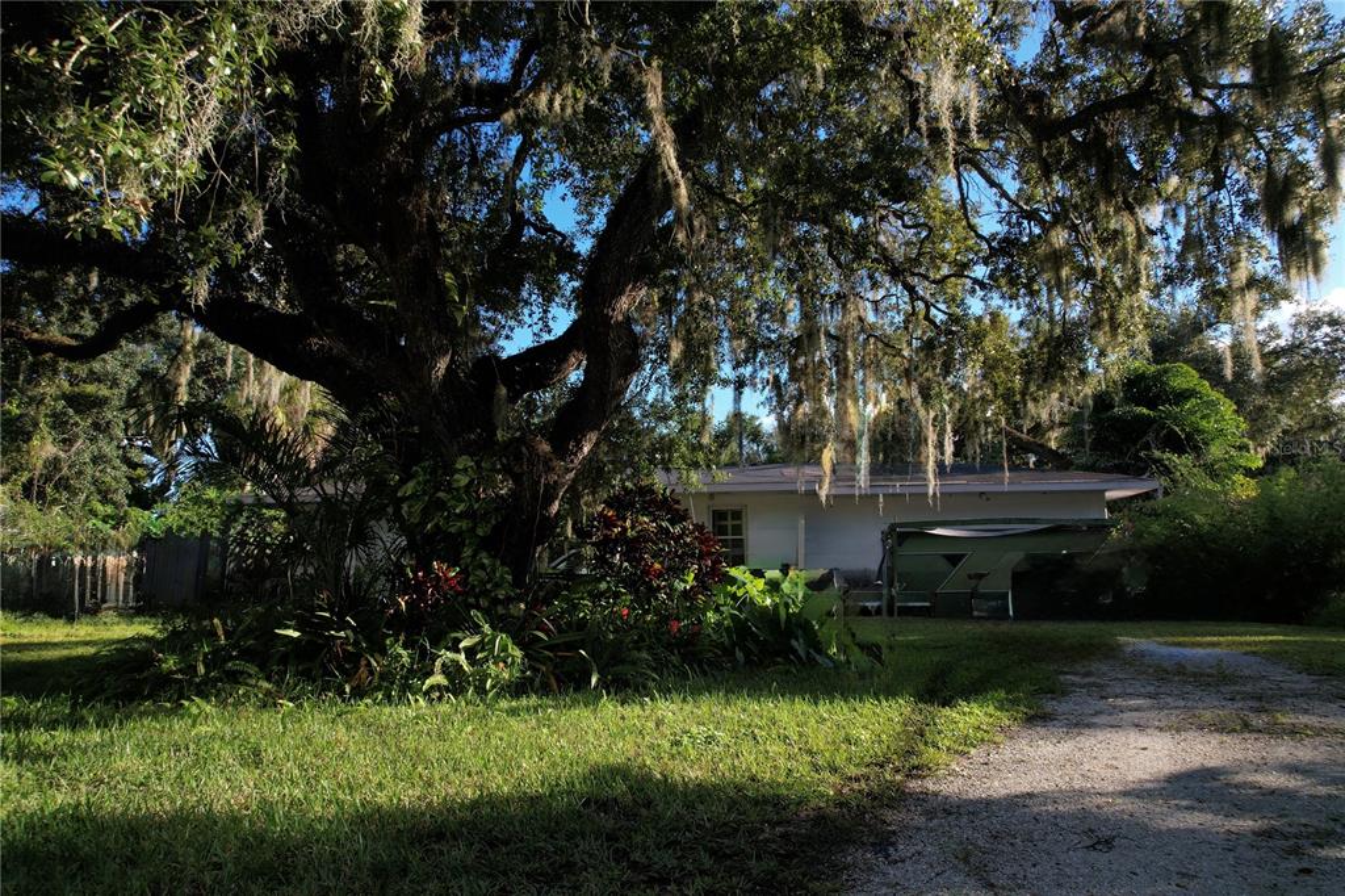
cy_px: 448
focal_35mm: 22
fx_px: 822
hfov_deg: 78.6
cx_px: 672
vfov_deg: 57.2
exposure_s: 1/800
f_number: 2.8
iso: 100
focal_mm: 8.38
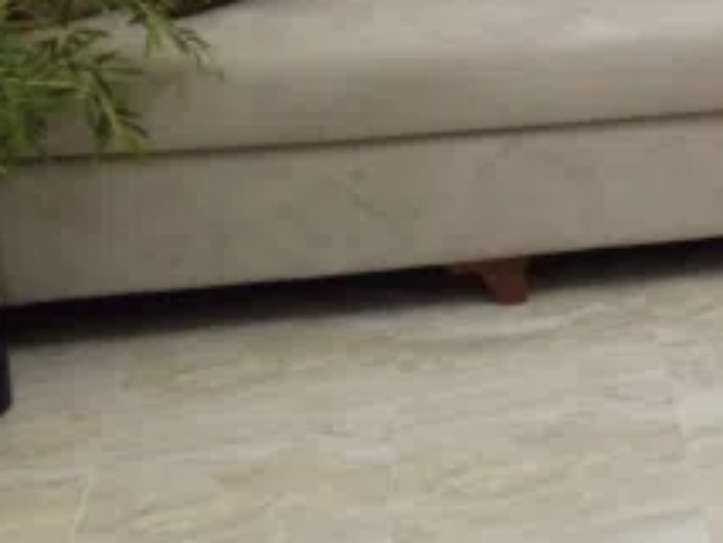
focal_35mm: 81
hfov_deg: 21.9
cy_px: -10
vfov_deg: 17.8
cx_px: 916
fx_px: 1693
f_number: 1.6
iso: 2795
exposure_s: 1/25
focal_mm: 4.19
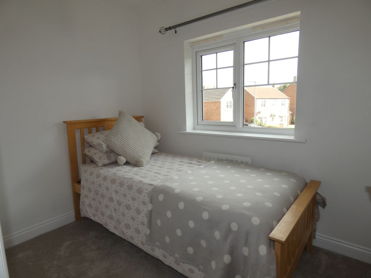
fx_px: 214
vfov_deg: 66.0
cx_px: 186
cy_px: 139
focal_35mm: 20
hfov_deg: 81.7
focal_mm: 3.6
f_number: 2.8
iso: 80
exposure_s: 1/160
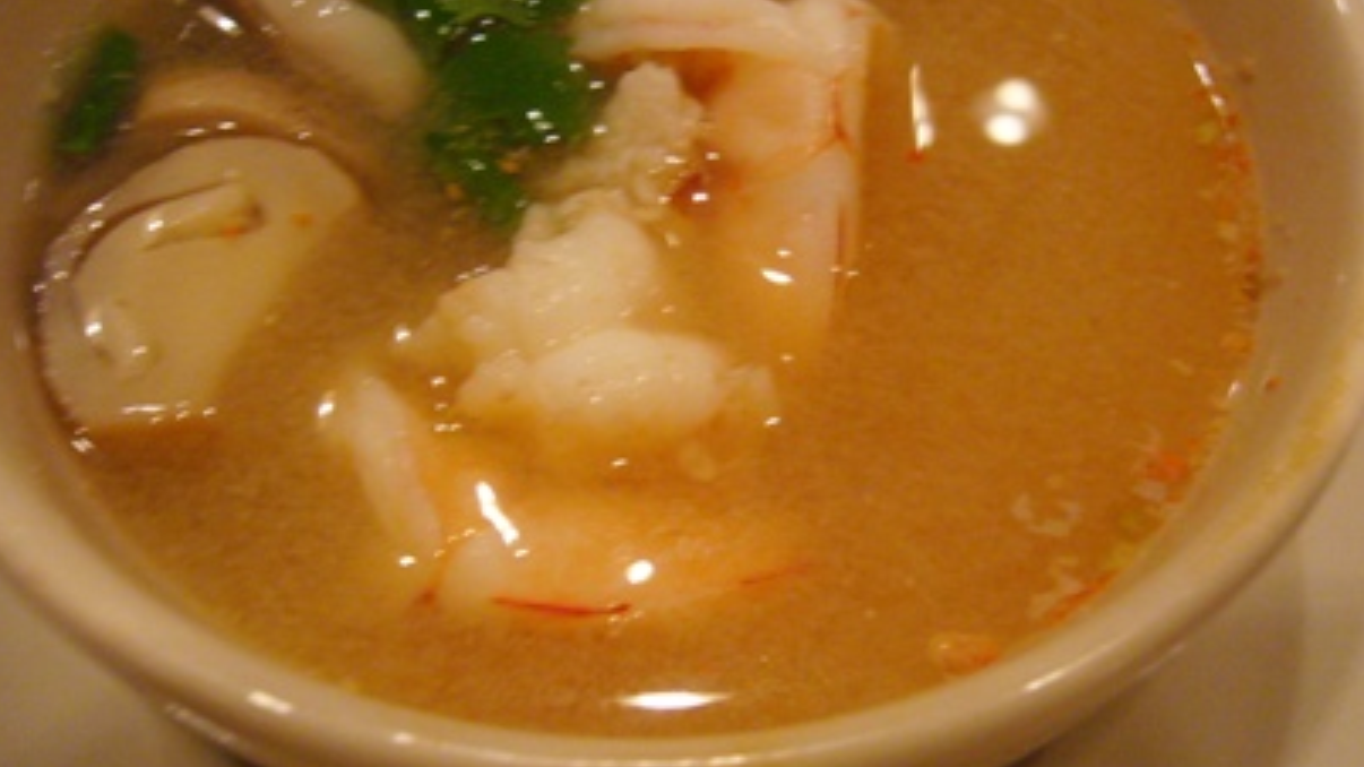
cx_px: 690
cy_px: 384
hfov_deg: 51.6
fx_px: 1410
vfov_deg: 30.4
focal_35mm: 39
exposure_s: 1/8
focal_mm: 5.8
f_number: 2.8
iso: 200
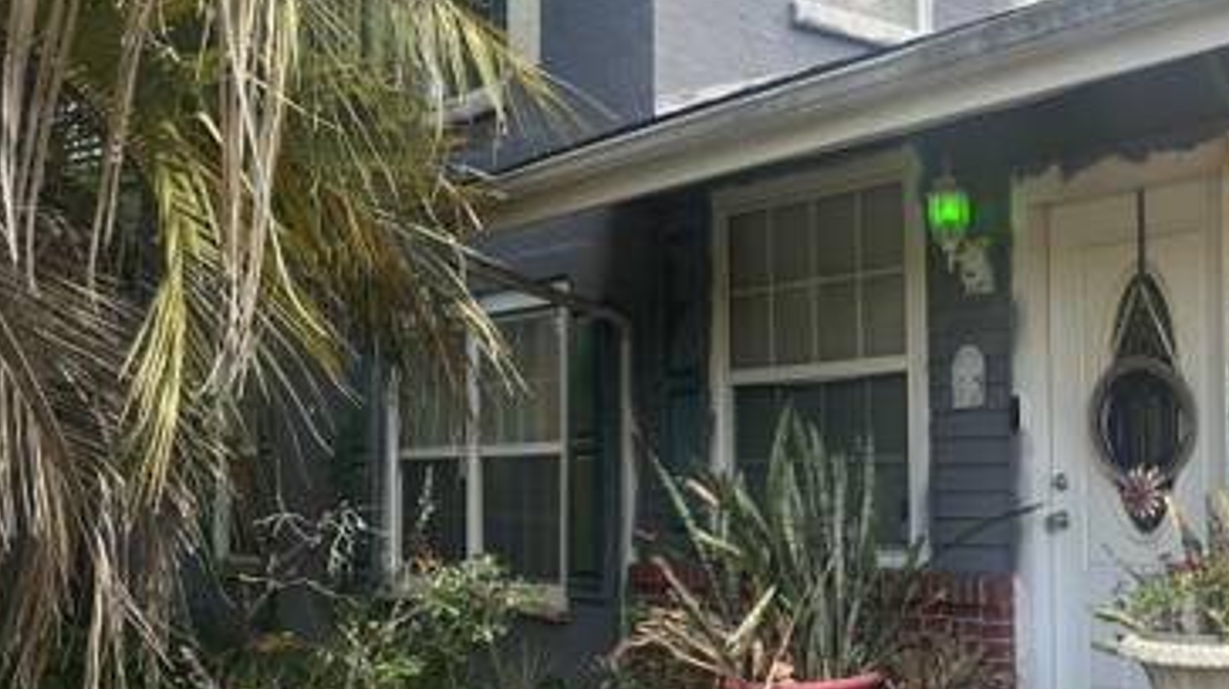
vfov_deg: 25.8
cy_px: 461
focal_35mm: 46
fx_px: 1498
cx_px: 1064
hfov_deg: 41.7
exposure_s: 1/429
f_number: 1.78
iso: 80
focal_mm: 6.86
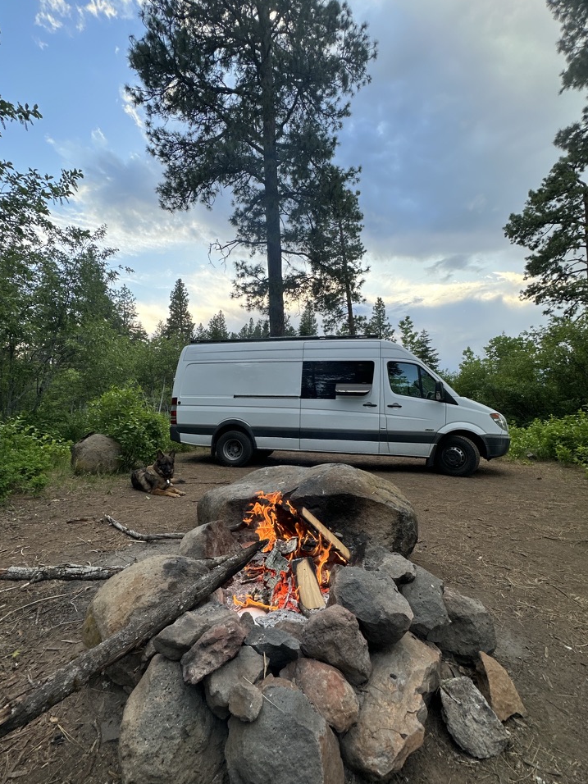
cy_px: 408
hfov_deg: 81.7
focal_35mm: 15
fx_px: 340
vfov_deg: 98.1
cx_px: 292
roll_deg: +1.2
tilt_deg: +1.0
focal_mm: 2.22
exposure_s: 1/163
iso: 40
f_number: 2.2
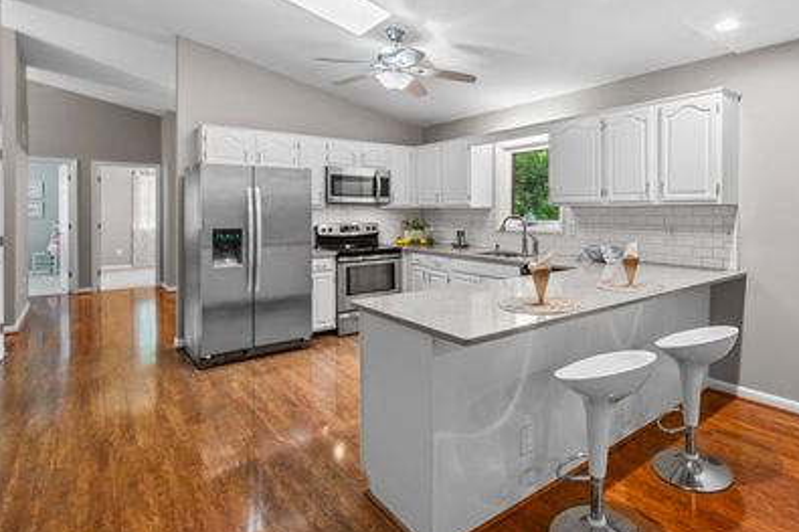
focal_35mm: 19
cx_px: 504
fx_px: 421
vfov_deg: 64.4
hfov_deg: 85.1
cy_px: 248
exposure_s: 1/2
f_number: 8
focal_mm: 10
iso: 200
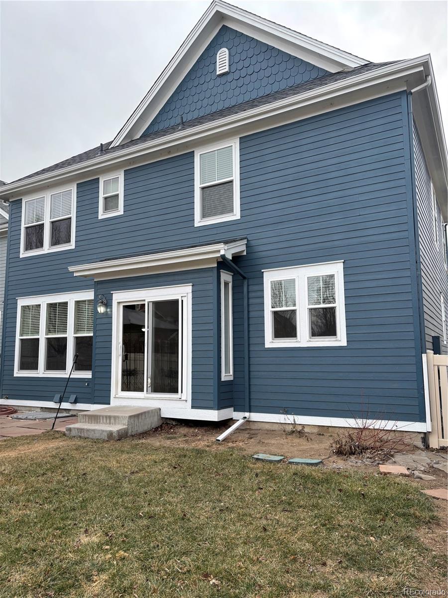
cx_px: 224
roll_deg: +0.2
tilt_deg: +7.7
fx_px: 449
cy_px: 299
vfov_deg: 67.3
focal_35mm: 26
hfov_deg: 53.1
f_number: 1.6
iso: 50
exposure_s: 1/831
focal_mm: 5.96
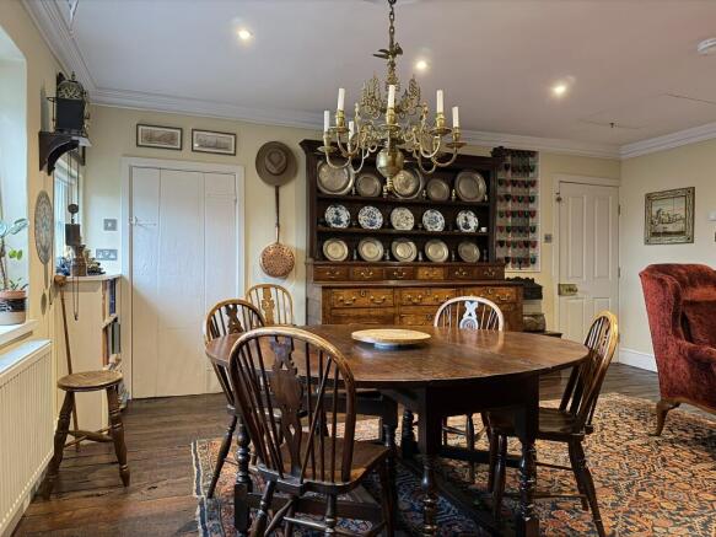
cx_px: 358
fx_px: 496
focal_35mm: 24
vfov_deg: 56.8
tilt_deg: -0.6
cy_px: 268
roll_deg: -0.1
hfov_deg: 71.6
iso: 400
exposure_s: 1/50
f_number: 1.78
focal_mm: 6.76
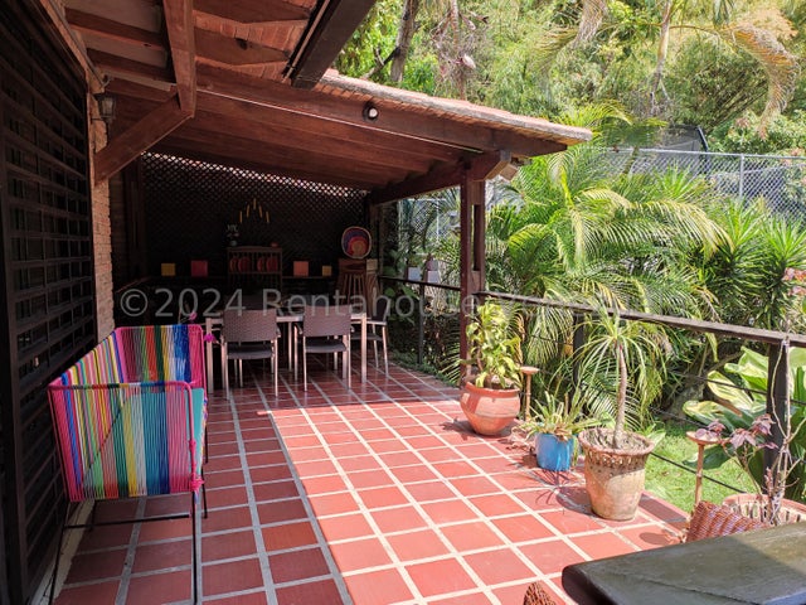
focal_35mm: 26
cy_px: 302
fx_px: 605
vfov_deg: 53.1
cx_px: 403
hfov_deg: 67.3
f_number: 1.79
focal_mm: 4.74
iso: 100
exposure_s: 1/152
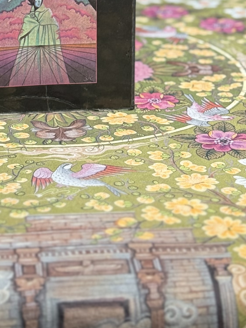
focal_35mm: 129
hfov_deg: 11.4
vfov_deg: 14.6
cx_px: 47
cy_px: -107
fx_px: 1222
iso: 125
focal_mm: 6.76
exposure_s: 1/100
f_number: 1.78
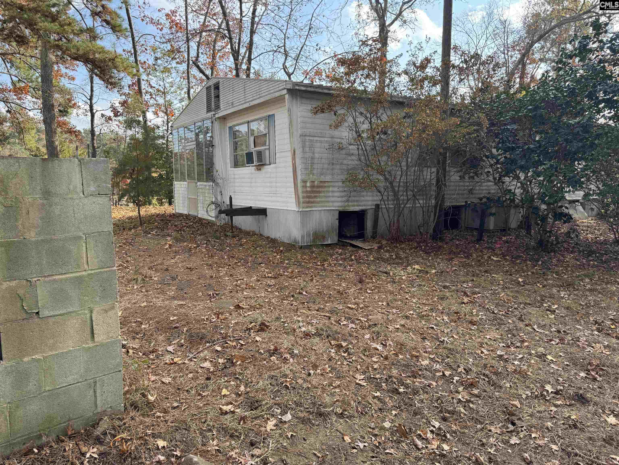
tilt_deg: -5.0
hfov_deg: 71.6
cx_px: 310
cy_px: 232
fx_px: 429
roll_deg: -1.1
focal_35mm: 24
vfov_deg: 56.8
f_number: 1.78
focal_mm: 6.76
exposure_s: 1/842
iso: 80
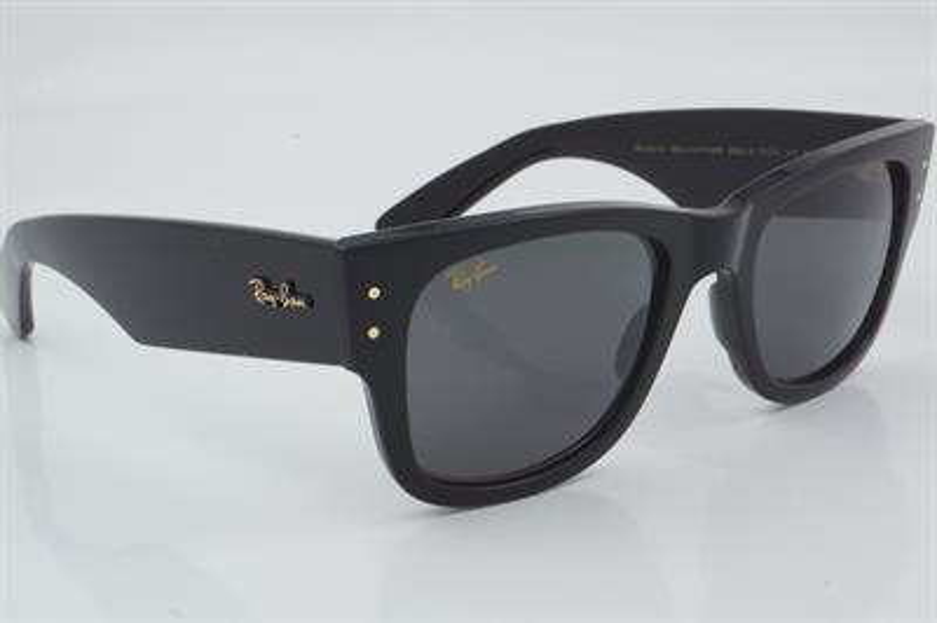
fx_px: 1950
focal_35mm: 75
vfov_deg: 18.2
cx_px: 468
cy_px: 312
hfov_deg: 27.0
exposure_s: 1/3
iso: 100
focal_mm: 50
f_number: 32
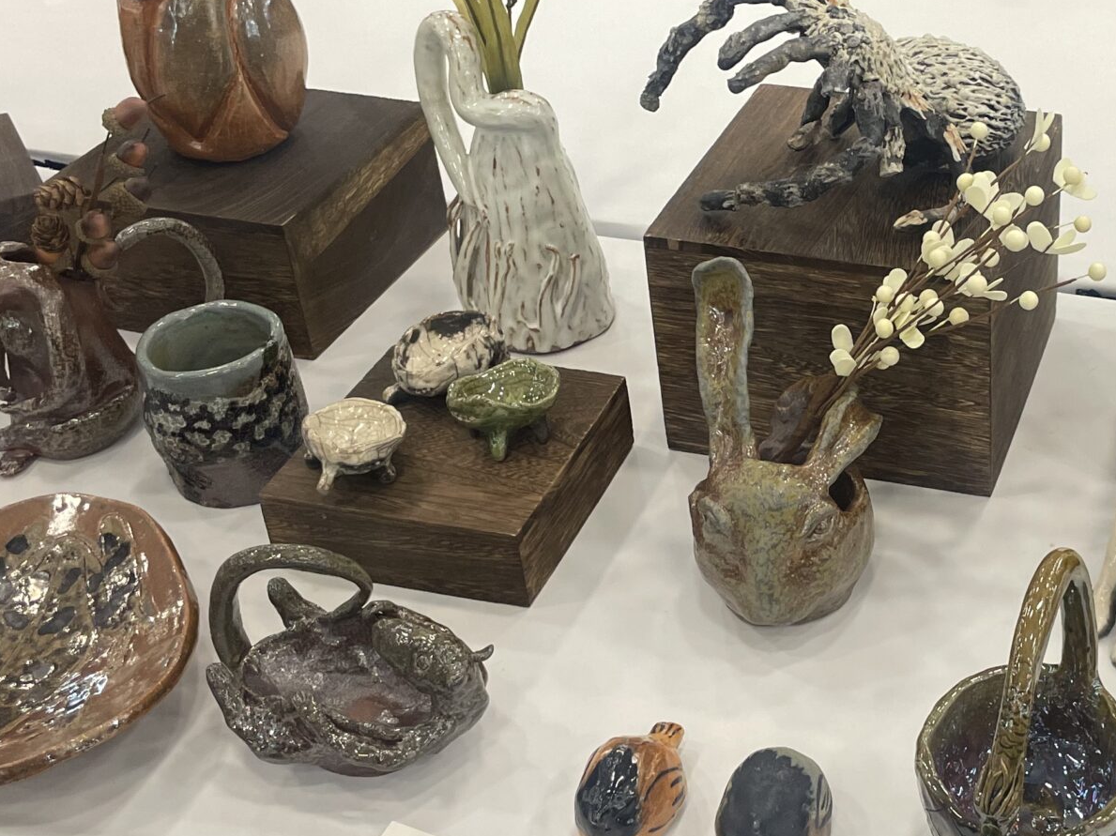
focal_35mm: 56
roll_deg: +0.4
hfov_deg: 33.2
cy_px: 332
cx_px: 927
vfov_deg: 26.0
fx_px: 1805
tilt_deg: -32.7
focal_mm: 4.2
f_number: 1.6
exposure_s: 1/120
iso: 125
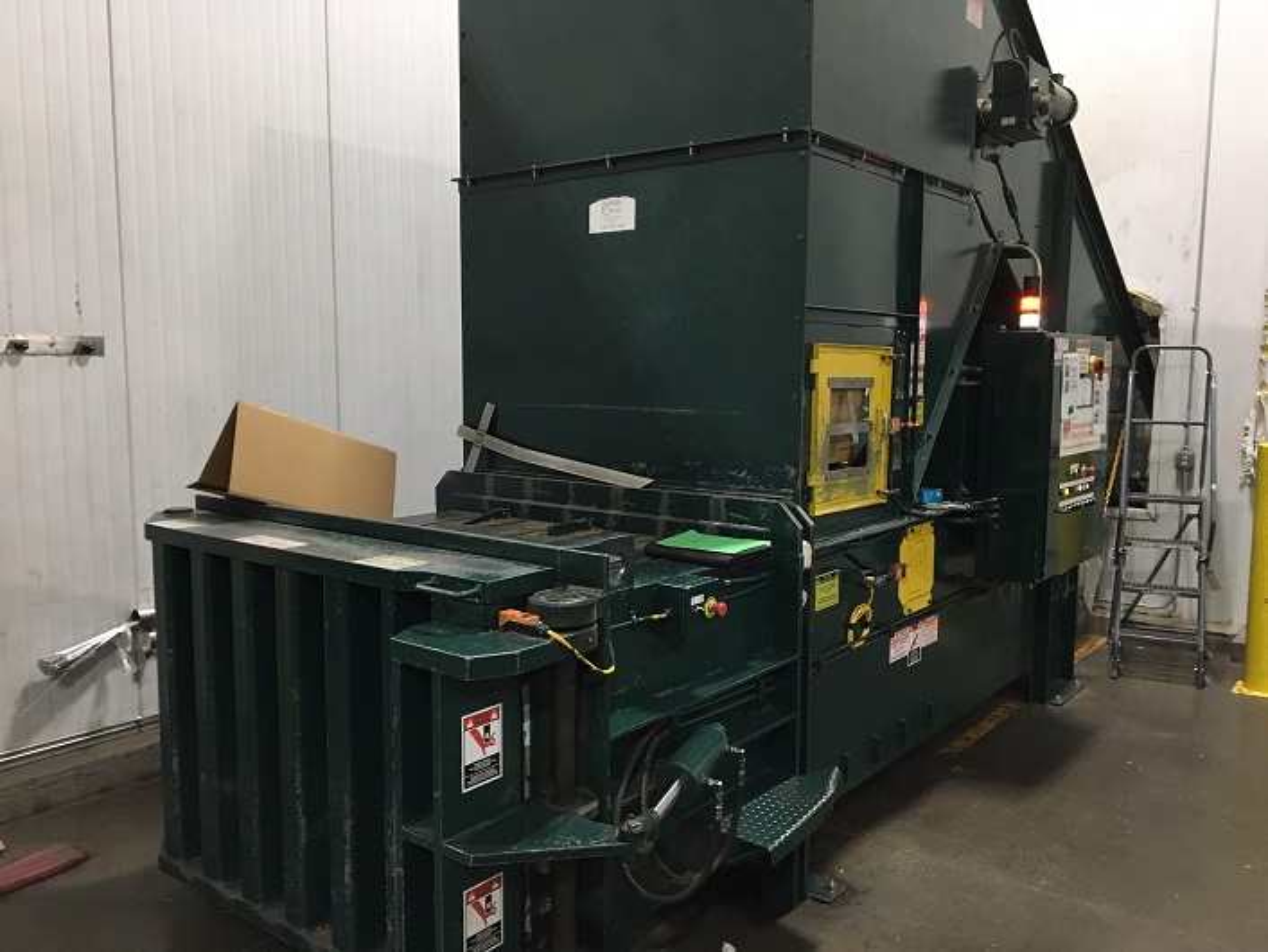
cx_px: 634
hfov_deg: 61.6
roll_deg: -0.4
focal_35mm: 29
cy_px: 476
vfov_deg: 48.3
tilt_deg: -5.1
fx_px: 1063
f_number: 2.2
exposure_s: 1/24
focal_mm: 4.15
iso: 200
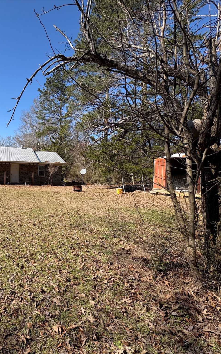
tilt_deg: -1.9
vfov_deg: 85.1
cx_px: 25
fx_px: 193
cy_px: 178
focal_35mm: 20
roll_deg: -1.8
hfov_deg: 52.9
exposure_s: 1/1506
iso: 50
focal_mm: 2.22
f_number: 2.2
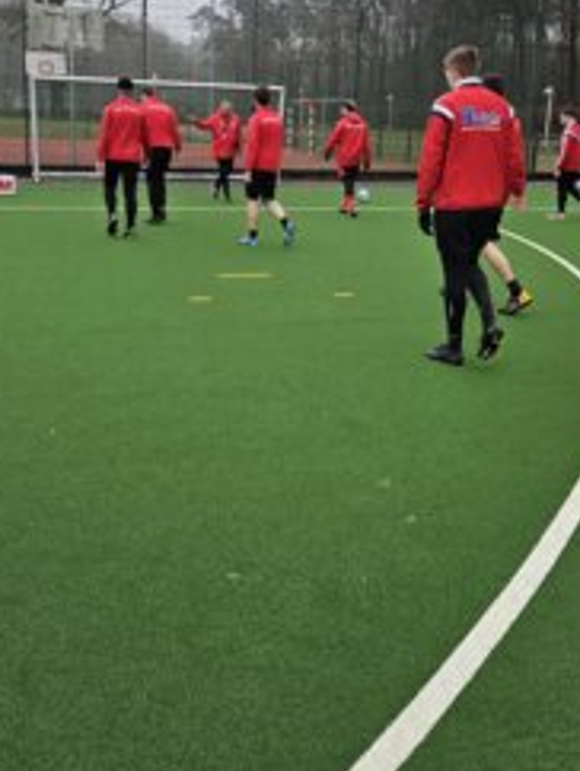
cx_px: 277
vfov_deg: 48.5
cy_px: 296
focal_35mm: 38
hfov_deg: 37.8
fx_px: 847
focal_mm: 5.4
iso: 32
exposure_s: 1/180
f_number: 1.8
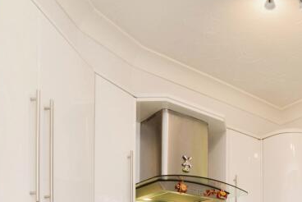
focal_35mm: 39
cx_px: 266
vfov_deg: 27.5
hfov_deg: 45.4
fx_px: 327
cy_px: 273
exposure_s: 1/60
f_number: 7.1
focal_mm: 14
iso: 400
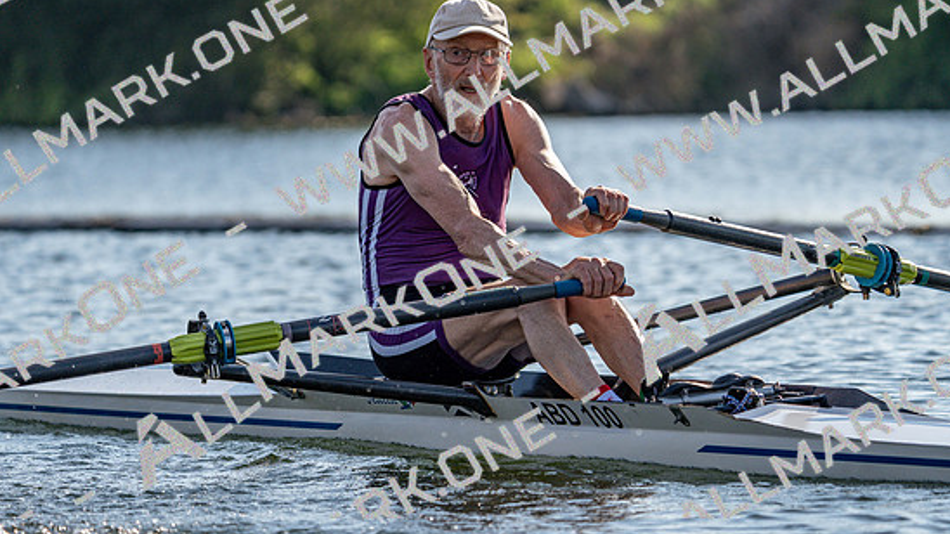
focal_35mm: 297
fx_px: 7480
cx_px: 489
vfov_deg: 4.1
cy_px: 221
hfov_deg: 7.3
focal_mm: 268
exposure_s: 1/1600
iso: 200
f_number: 5.6
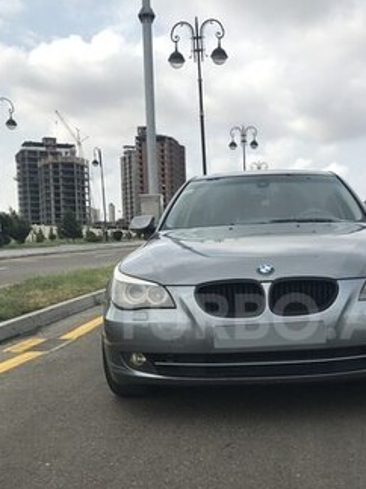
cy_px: 316
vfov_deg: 43.4
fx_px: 607
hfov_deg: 33.0
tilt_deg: -5.3
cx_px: 266
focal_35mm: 43
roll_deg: +1.2
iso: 20
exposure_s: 1/2994
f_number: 1.8
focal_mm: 3.99
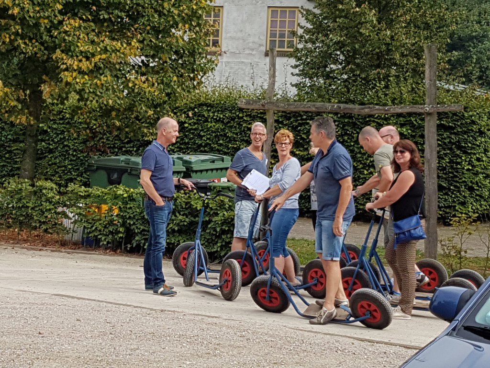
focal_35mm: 26
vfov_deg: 53.1
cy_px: 184
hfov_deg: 67.3
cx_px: 245
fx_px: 368
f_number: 1.7
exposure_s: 1/1748
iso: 40
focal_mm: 4.2
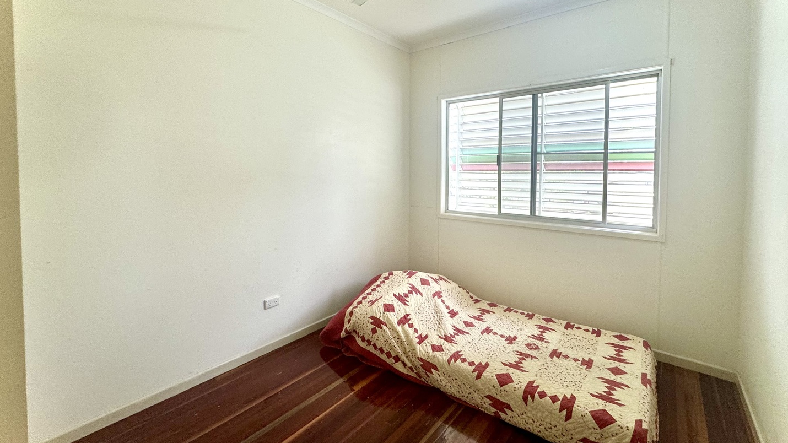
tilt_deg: -2.4
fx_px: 334
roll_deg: +0.0
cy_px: 183
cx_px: 400
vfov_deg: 66.6
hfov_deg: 99.4
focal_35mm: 16
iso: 125
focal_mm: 2.22
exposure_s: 1/100
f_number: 2.2
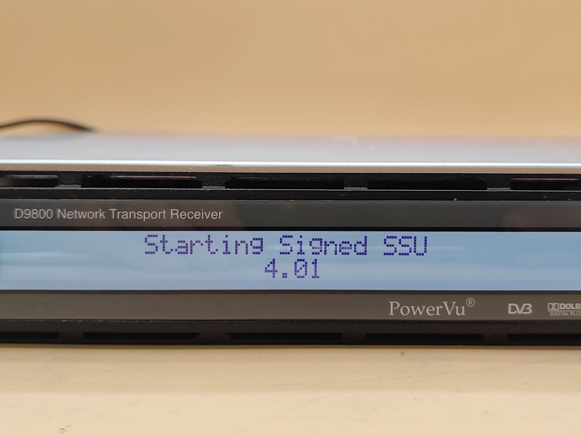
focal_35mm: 44
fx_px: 739
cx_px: 290
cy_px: 218
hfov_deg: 42.9
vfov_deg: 32.9
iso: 50
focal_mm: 4.36
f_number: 1.8
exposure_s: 1/120
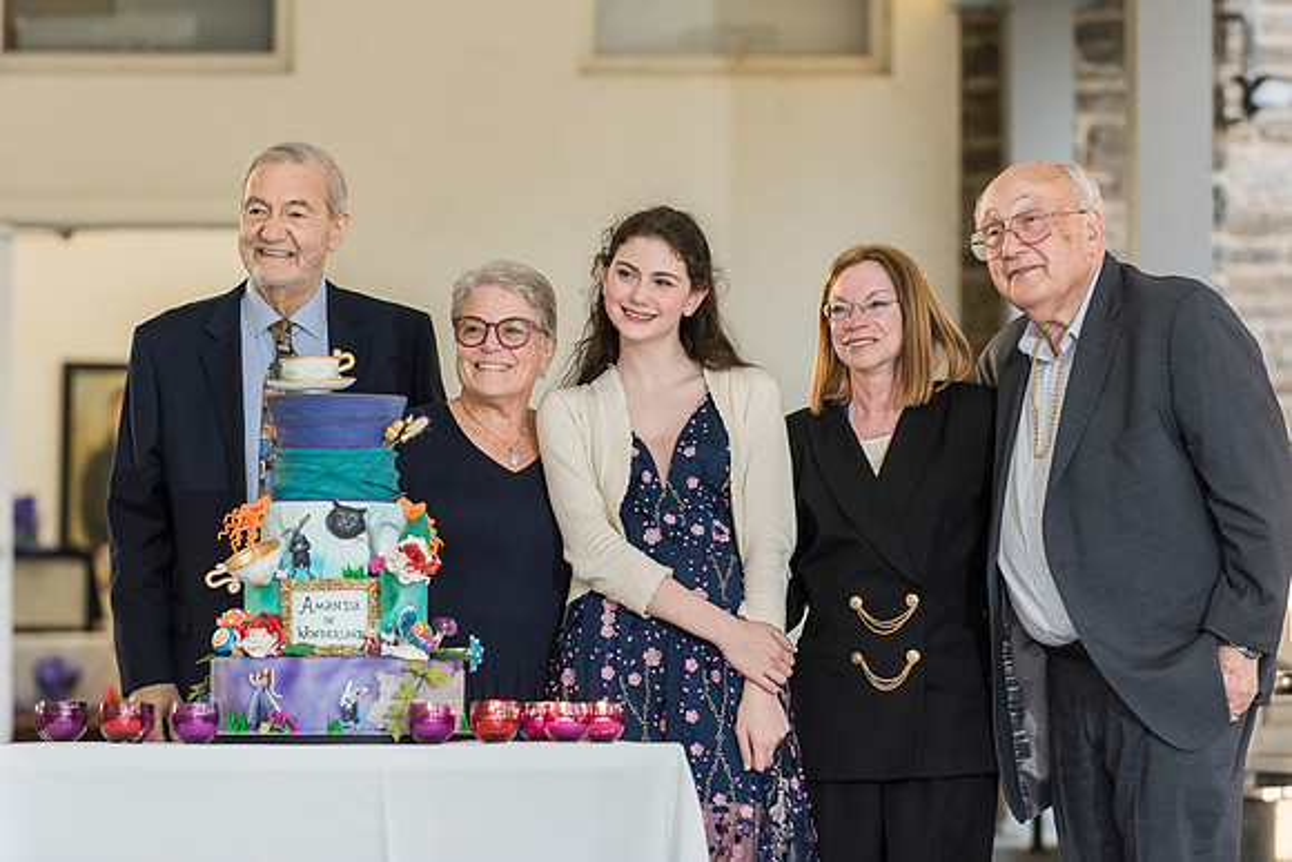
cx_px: 667
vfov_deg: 8.5
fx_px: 5816
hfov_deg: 12.7
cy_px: 424
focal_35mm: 162
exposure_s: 1/160
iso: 1000
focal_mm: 155
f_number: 4
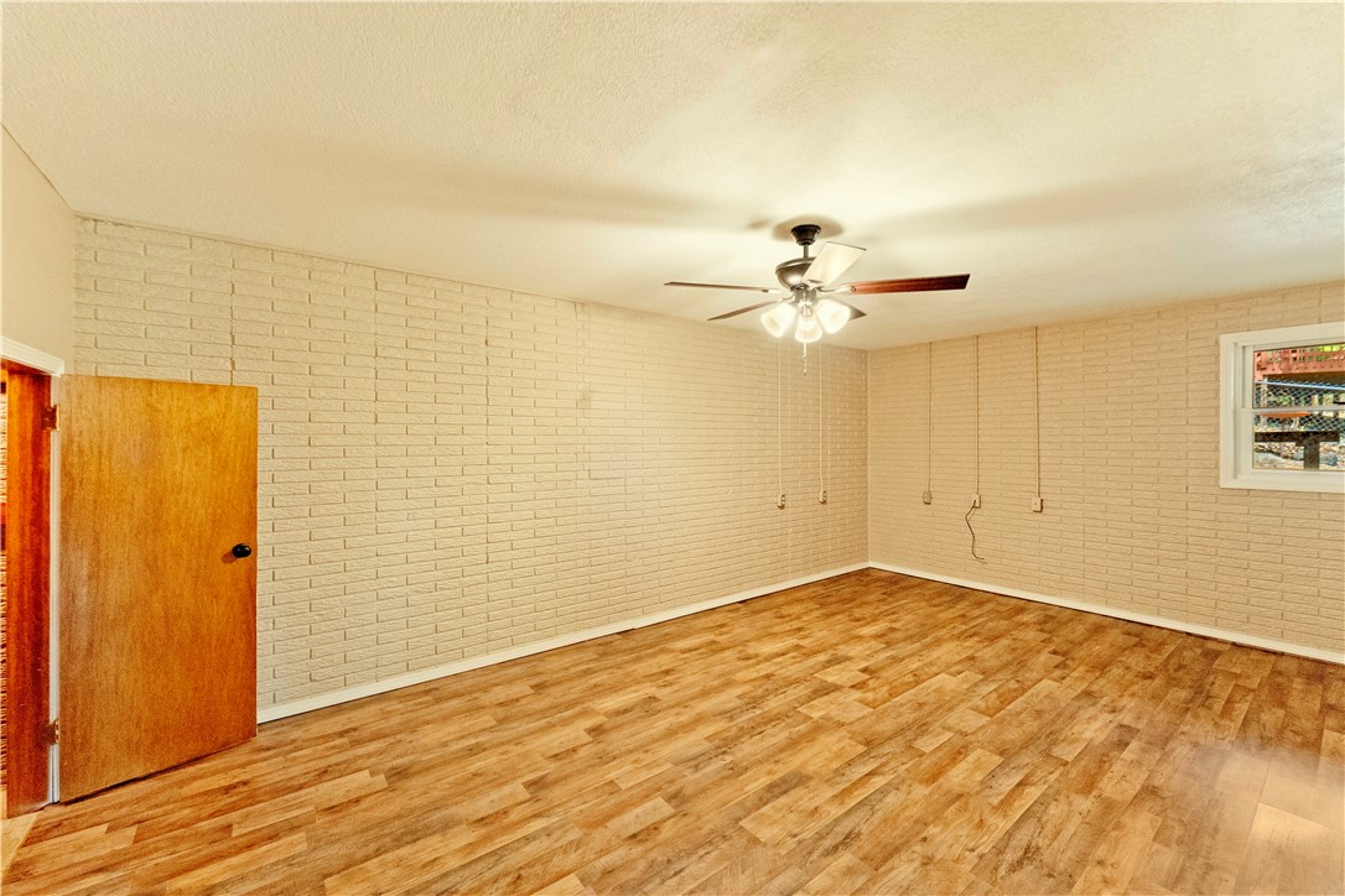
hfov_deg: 104.3
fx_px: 523
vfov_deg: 81.2
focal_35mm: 14
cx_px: 672
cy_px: 448
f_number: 8
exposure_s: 1/25
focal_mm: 14
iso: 12800
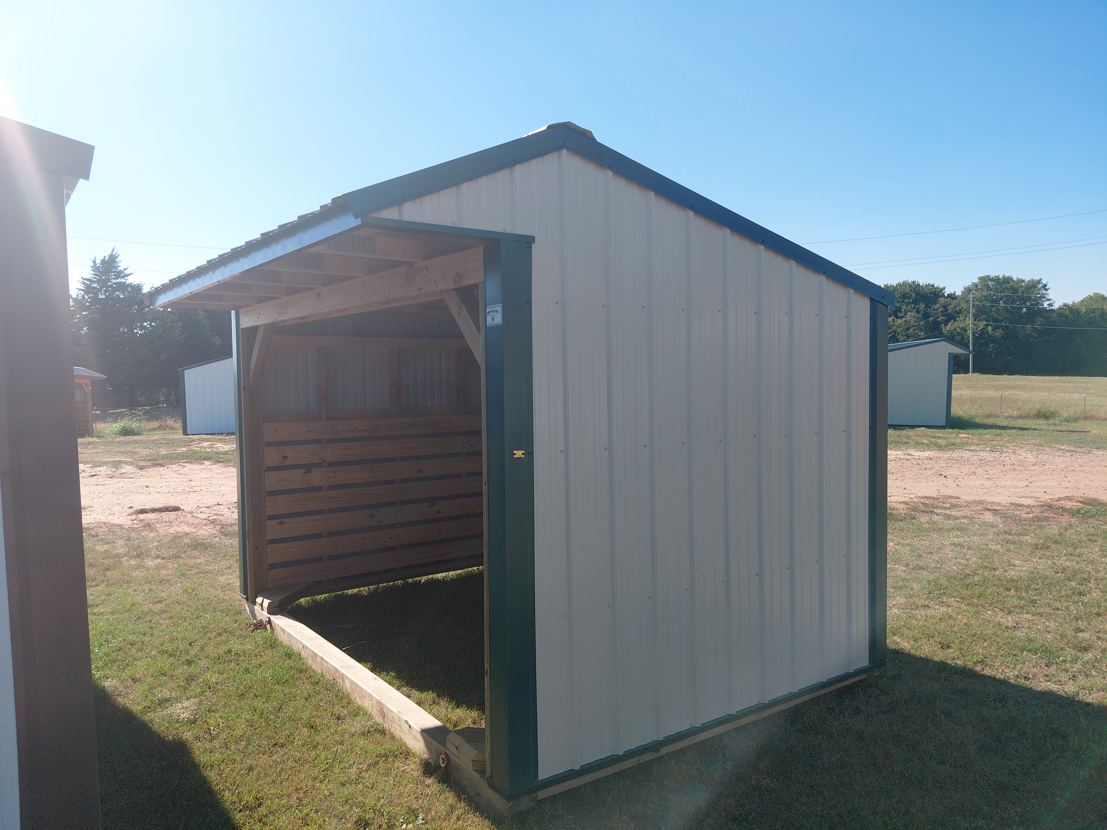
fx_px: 799
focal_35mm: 25
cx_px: 554
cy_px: 415
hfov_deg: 69.4
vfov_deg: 54.9
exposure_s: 1/2005
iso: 50
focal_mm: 4.69
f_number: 1.8
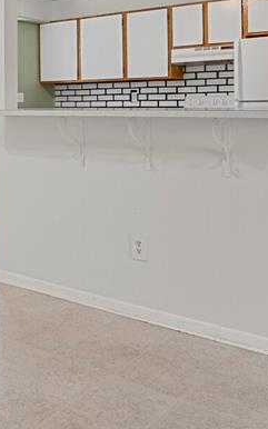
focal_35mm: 46
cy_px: 106
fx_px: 538
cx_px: 8
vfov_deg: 42.1
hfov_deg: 26.6
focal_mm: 17
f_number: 8
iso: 6400
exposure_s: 1/20
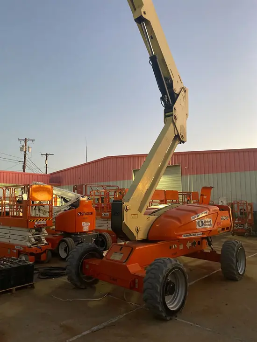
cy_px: 171
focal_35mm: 26
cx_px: 128
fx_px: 257
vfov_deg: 67.3
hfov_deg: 53.1
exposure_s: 1/30
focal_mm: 4.25
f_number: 1.8
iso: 500
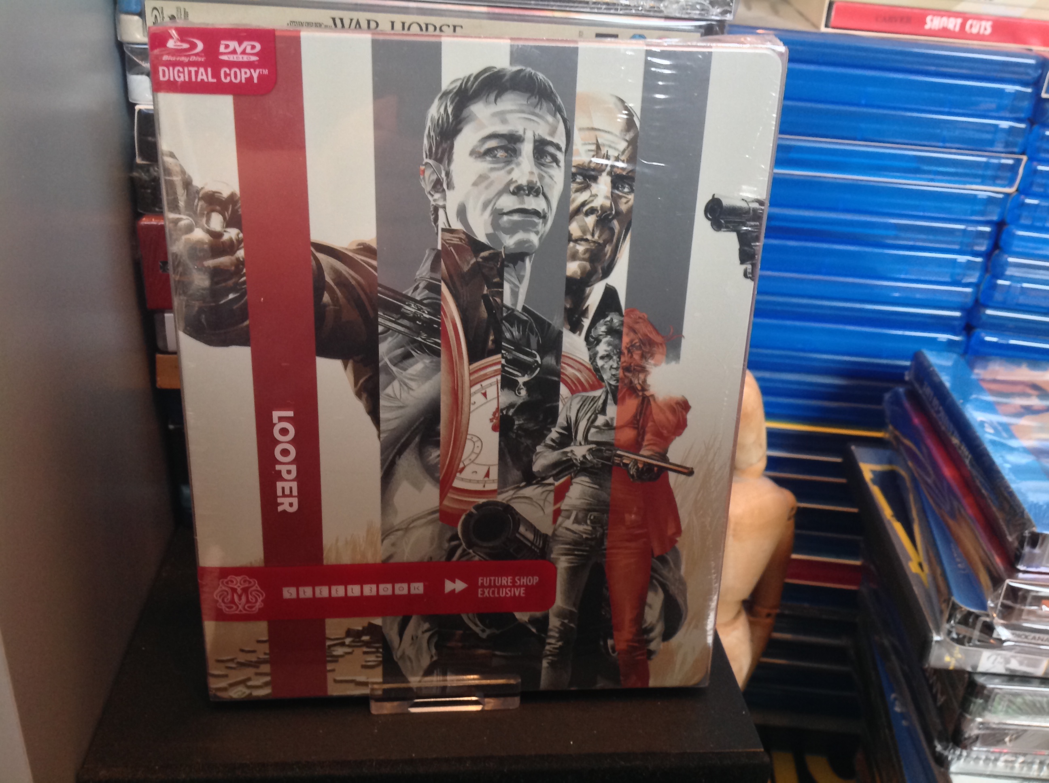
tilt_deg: -25.3
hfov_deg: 52.7
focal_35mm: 35
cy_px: 392
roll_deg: -3.0
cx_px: 524
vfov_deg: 40.6
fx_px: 1059
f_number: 2.4
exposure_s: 1/15
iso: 200
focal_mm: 4.28
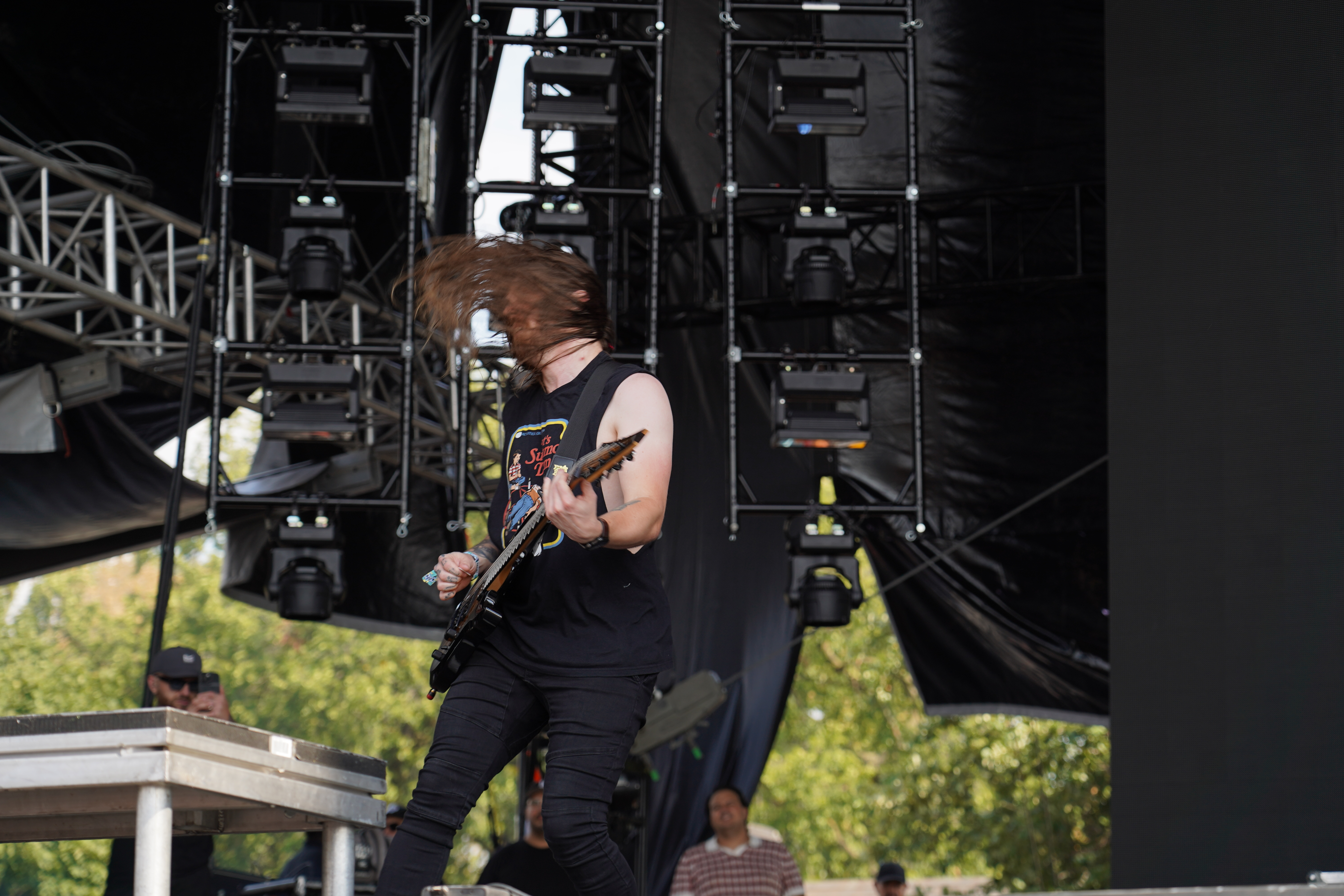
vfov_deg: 13.0
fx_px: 3920
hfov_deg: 19.5
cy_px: 448
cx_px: 672
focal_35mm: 105
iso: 100
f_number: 5.6
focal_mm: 105
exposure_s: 1/200
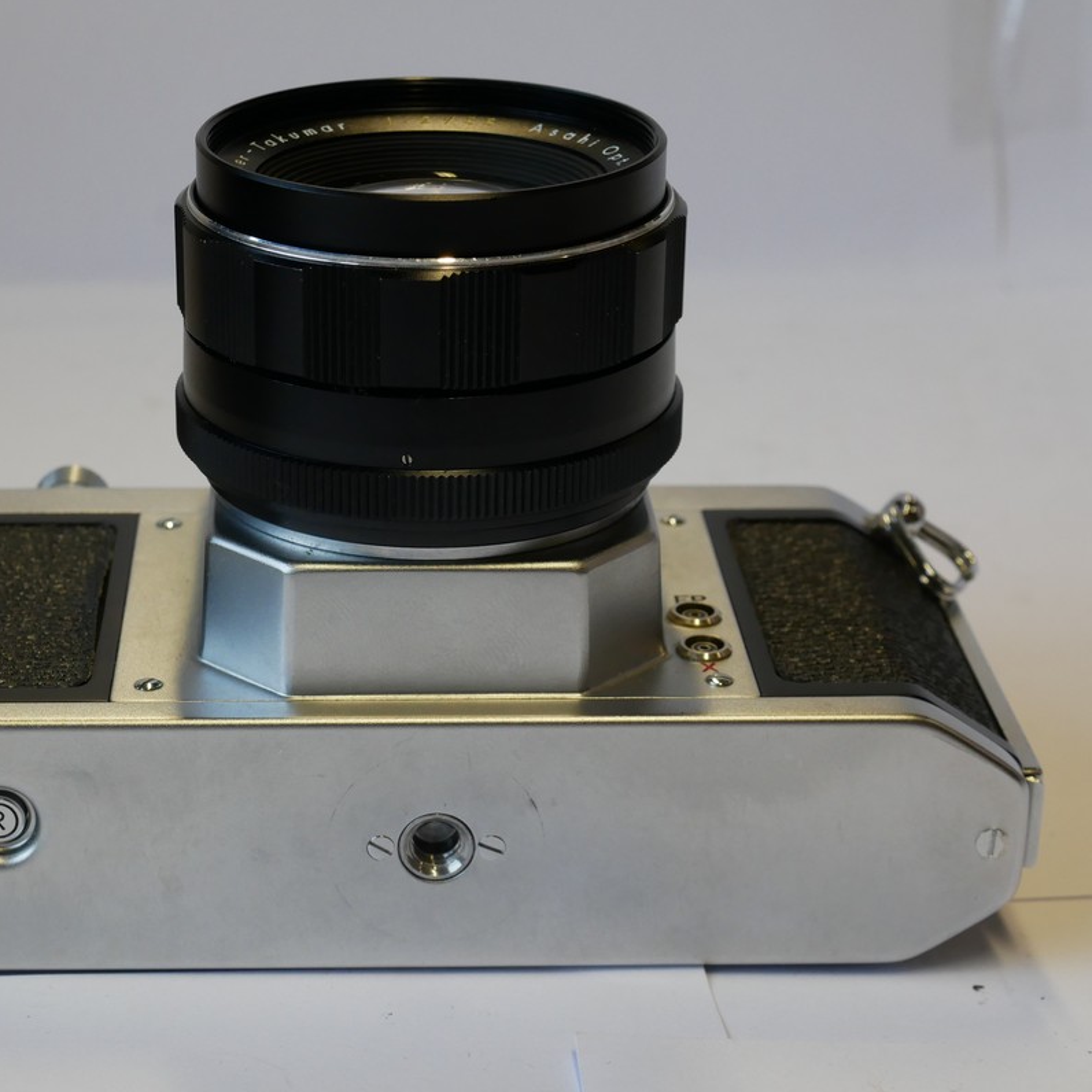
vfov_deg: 21.6
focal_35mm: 80
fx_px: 2855
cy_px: 591
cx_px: 379
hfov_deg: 21.6
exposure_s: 1/60
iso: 640
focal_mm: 30
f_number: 8
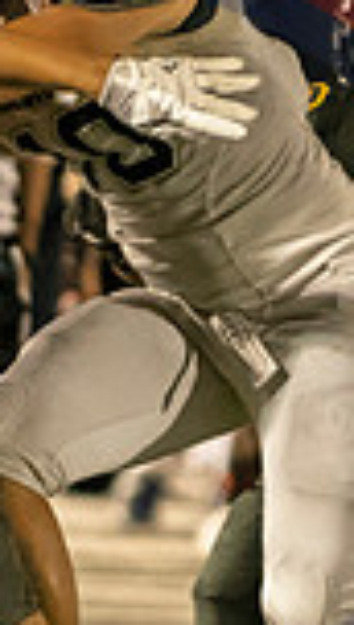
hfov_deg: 0.7
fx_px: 27496
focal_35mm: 1655
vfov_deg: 1.3
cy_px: 396
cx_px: 244
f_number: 2.8
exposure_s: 1/1000
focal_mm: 200
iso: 7200
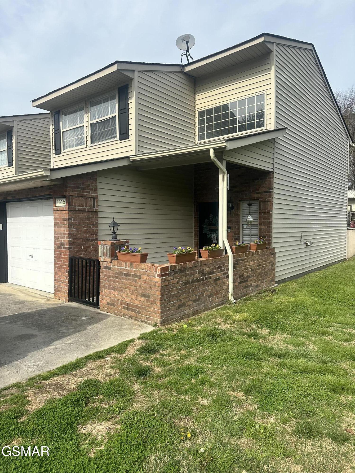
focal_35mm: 24
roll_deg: -0.1
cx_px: 178
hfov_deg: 56.8
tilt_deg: -1.6
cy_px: 236
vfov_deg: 71.6
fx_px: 328
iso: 80
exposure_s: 1/3356
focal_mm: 6.86
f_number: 1.78
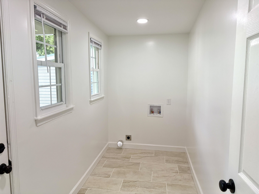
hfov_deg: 67.3
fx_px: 195
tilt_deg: -6.2
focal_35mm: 26
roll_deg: -0.1
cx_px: 130
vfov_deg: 53.1
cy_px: 97
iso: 125
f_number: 1.6
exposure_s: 1/240
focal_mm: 5.96
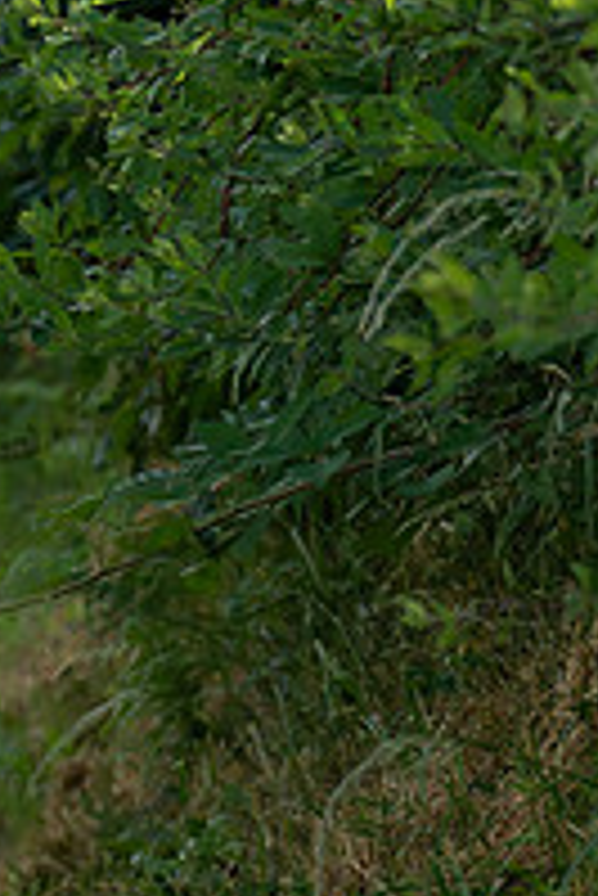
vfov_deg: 1.6
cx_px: -1052
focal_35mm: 1327
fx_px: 33004
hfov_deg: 1.0
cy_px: 831
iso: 250
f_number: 3.5
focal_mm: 200
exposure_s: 1/800
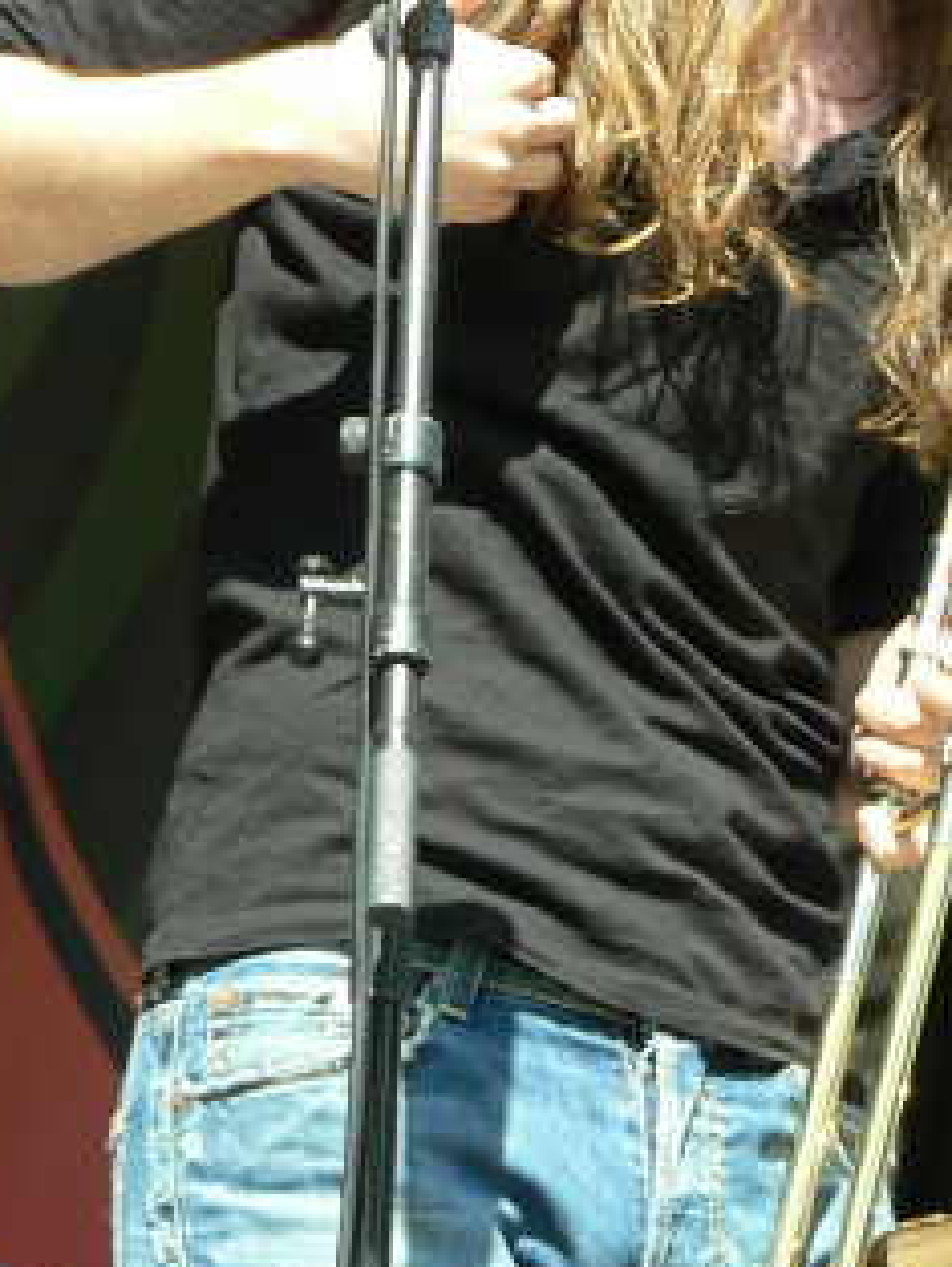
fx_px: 11946
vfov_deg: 6.1
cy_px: 210
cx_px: 664
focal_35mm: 326
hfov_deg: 4.6
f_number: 4
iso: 64
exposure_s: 1/100
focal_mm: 29.1
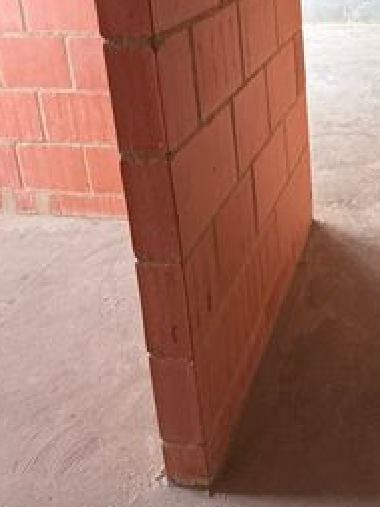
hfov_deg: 36.2
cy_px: 33
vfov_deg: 44.7
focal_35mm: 37
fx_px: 542
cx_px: 346
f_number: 2.2
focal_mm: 2.22
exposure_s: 1/99
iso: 125
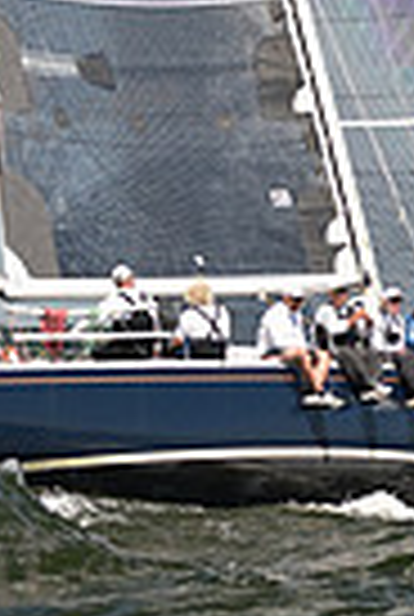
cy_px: -139
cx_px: 412
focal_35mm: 296
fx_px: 5080
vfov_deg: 6.9
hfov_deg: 4.7
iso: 250
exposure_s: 1/1600
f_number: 3.2
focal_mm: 70
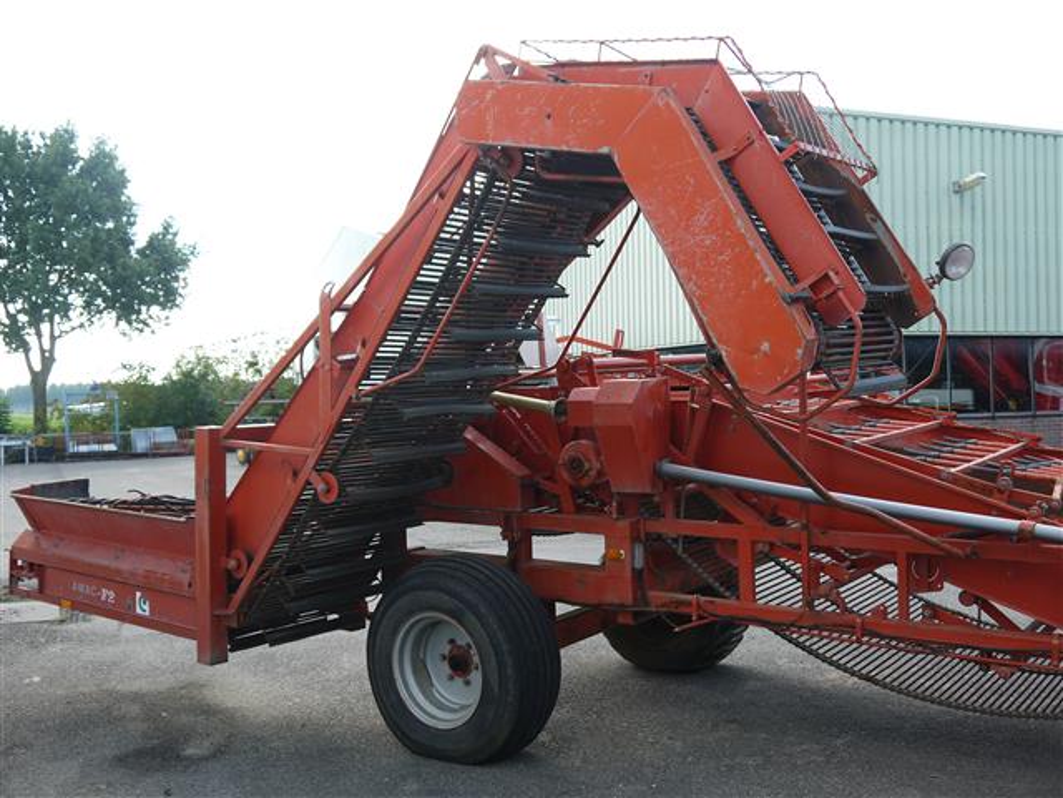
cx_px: 532
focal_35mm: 38
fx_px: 1167
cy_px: 399
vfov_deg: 37.7
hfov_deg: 49.0
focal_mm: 19
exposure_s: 1/160
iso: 100
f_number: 4.5
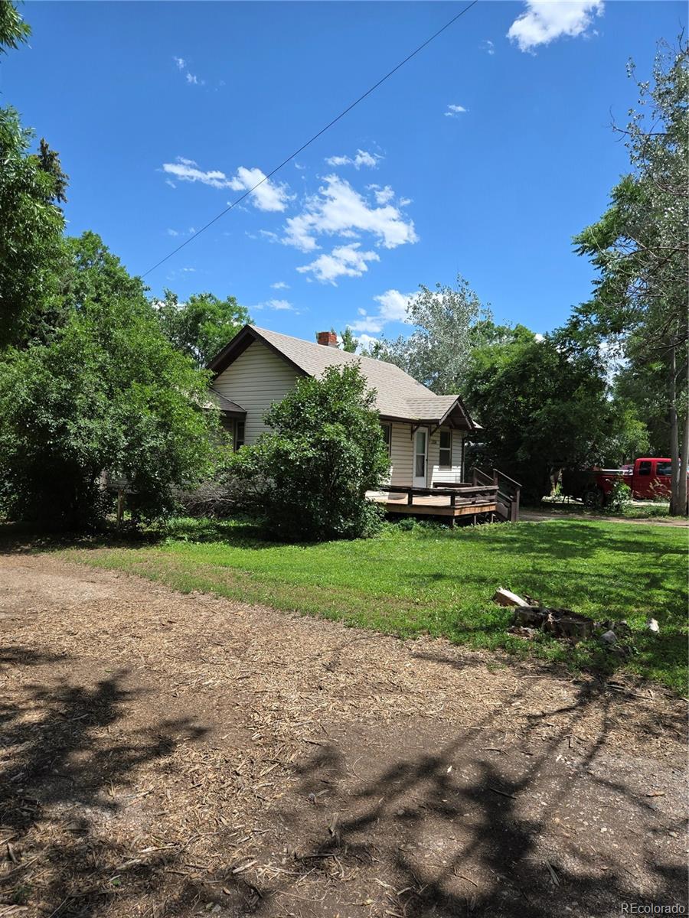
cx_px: 344
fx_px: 610
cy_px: 459
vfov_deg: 73.9
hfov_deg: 58.9
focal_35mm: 23
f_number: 1.8
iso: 50
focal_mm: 5.4
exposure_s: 1/2921
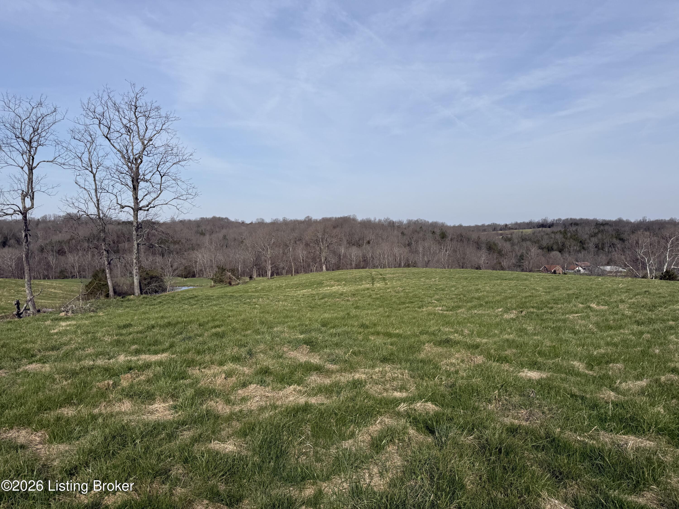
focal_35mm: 24
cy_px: 254
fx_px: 471
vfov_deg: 56.8
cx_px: 340
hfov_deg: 71.6
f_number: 1.78
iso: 80
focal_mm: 6.76
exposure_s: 1/6711
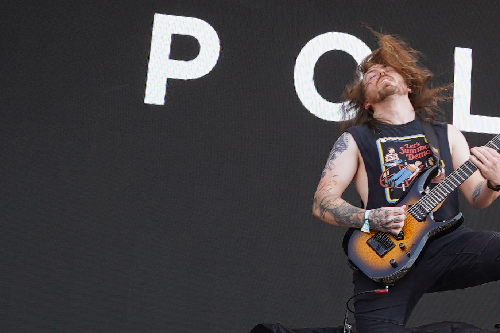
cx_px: 816
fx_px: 1458
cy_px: -4
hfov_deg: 17.0
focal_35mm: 105
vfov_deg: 12.9
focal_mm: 24
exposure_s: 1/100
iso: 100
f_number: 7.1
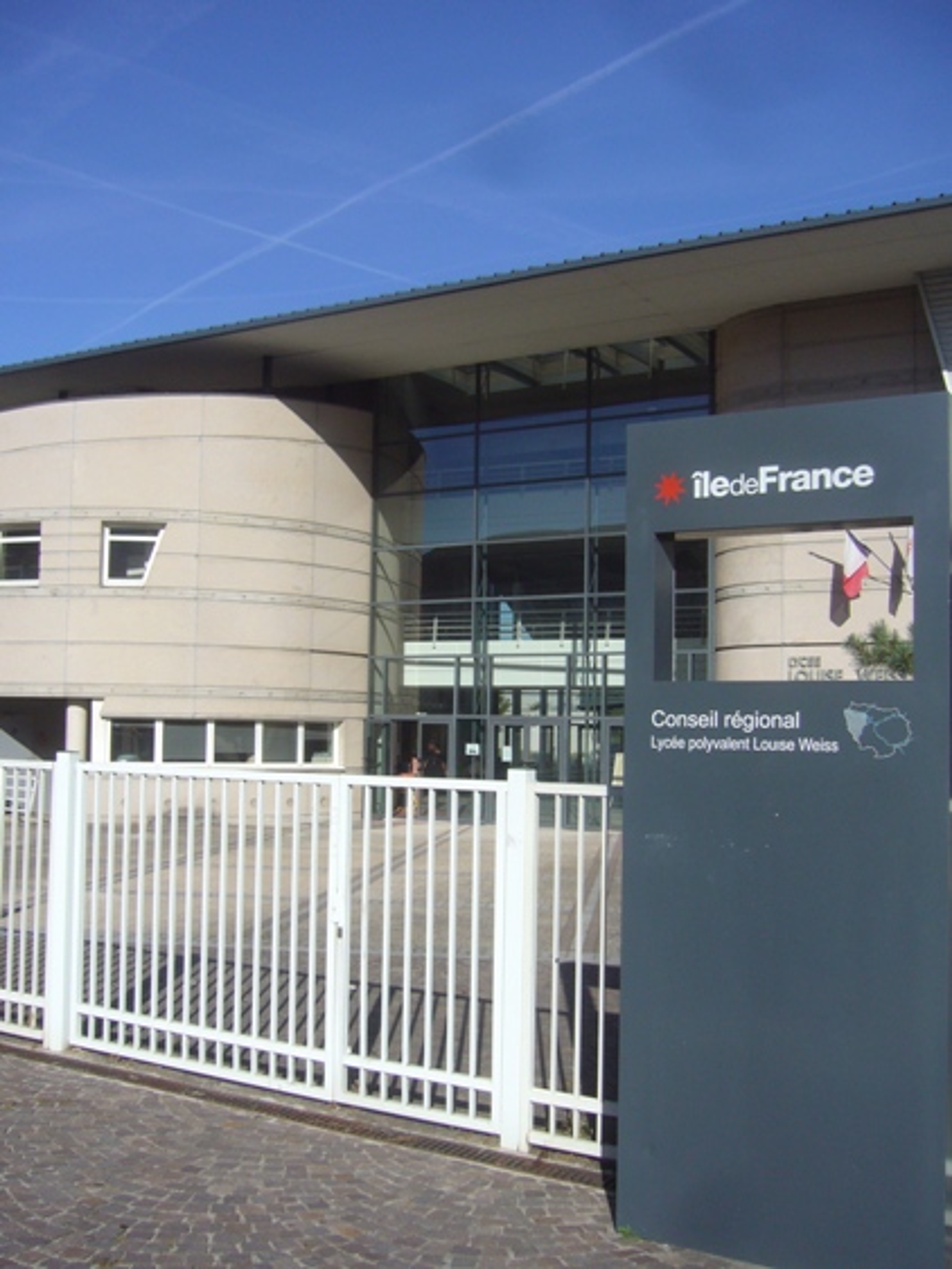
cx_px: 476
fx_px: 1284
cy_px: 634
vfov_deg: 52.6
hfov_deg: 40.7
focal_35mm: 35
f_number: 5.6
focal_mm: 5.8
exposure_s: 1/1000
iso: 100
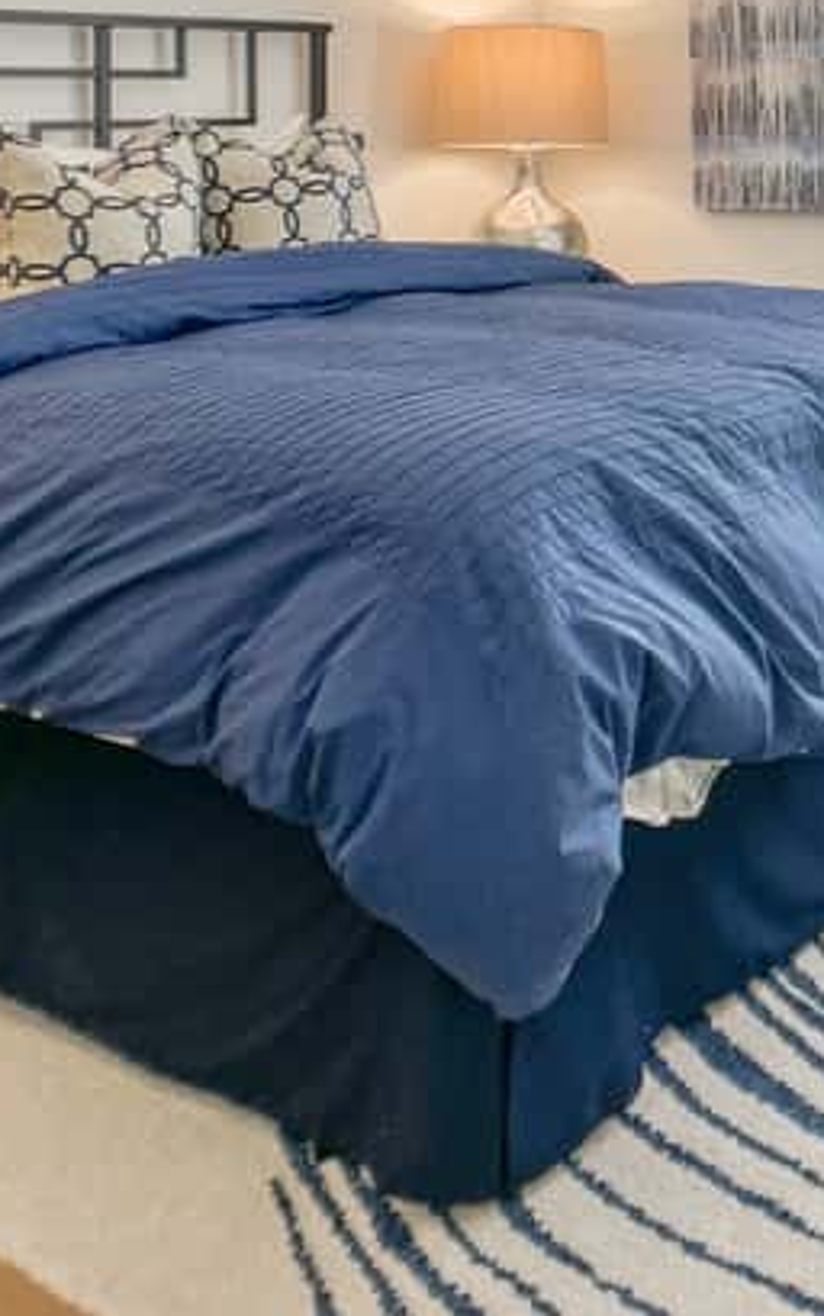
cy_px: 84
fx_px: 2477
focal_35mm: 69
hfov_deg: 18.1
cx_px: 943
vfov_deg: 28.4
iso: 50
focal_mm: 5.1
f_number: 1.6
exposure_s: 1/120
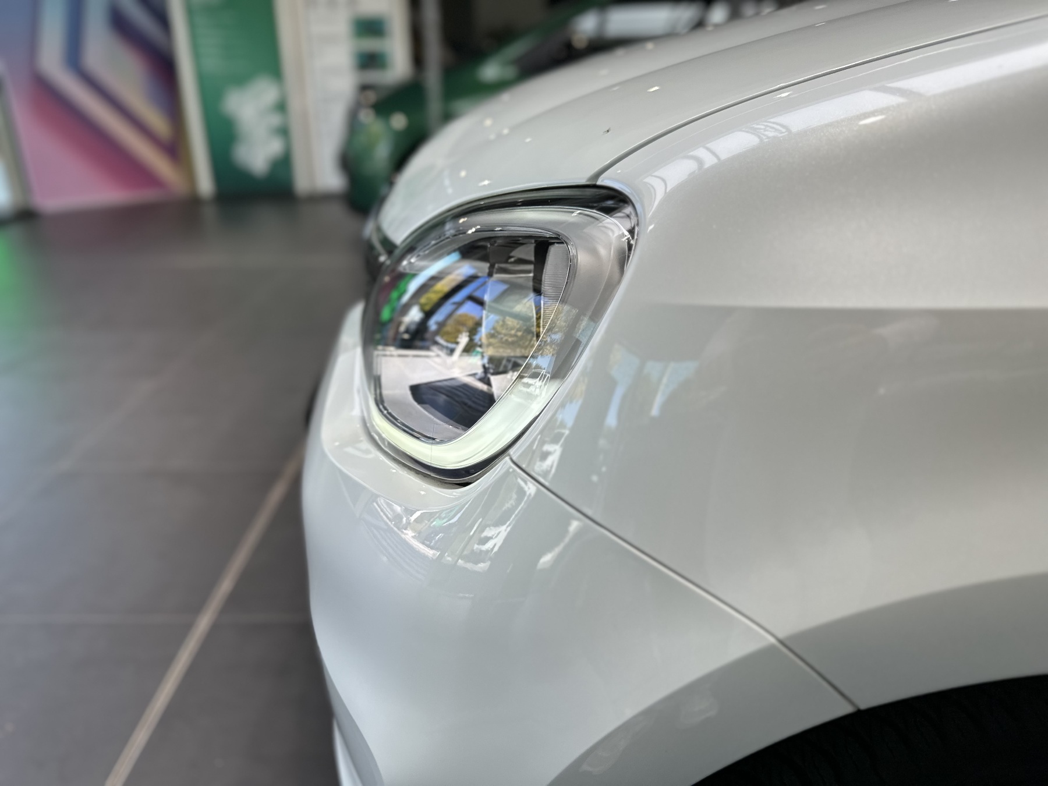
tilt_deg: -20.8
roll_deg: +1.9
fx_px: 727
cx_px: 524
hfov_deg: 71.6
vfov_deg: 56.8
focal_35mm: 24
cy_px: 393
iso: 80
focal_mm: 6.86
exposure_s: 1/570
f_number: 1.78
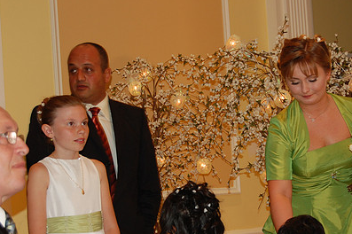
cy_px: 160
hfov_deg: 22.1
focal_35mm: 92
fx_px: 899
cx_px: 201
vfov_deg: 14.8
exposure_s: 1/60
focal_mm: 42
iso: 400
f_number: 5.3
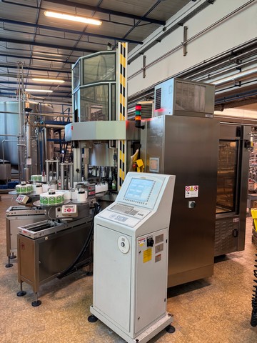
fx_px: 238
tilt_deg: -4.9
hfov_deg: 56.8
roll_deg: -0.5
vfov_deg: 71.6
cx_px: 128
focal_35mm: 24
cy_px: 172
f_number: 1.78
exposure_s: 1/50
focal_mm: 6.76
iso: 125
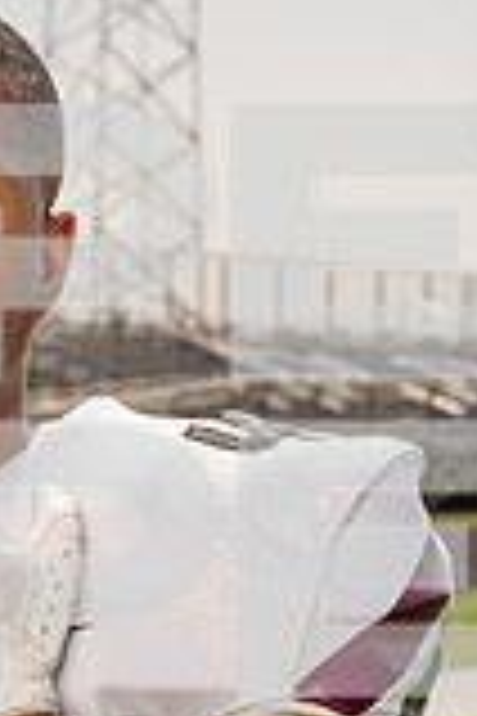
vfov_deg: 11.3
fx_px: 3597
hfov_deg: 7.5
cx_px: -126
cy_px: 563
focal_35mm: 181
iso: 100
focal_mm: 64
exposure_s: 1/250
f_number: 8
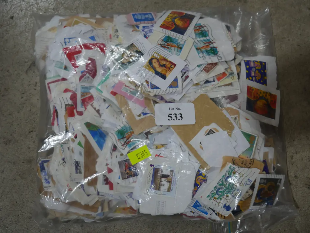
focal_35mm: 52
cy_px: 116
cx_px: 155
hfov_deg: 36.8
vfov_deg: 28.1
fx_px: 466
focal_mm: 26
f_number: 5.3
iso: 200
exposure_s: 1/100
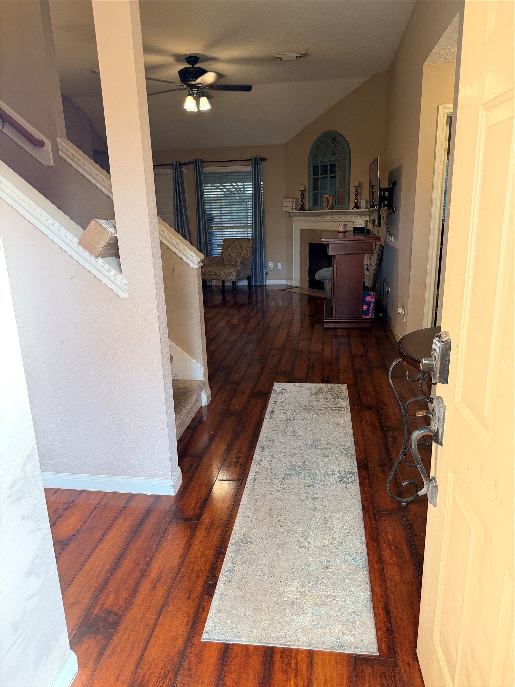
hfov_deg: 56.8
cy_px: 344
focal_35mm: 24
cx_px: 258
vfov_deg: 71.6
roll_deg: +2.2
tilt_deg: -16.2
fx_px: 476
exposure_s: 1/120
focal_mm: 6.76
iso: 125
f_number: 1.78
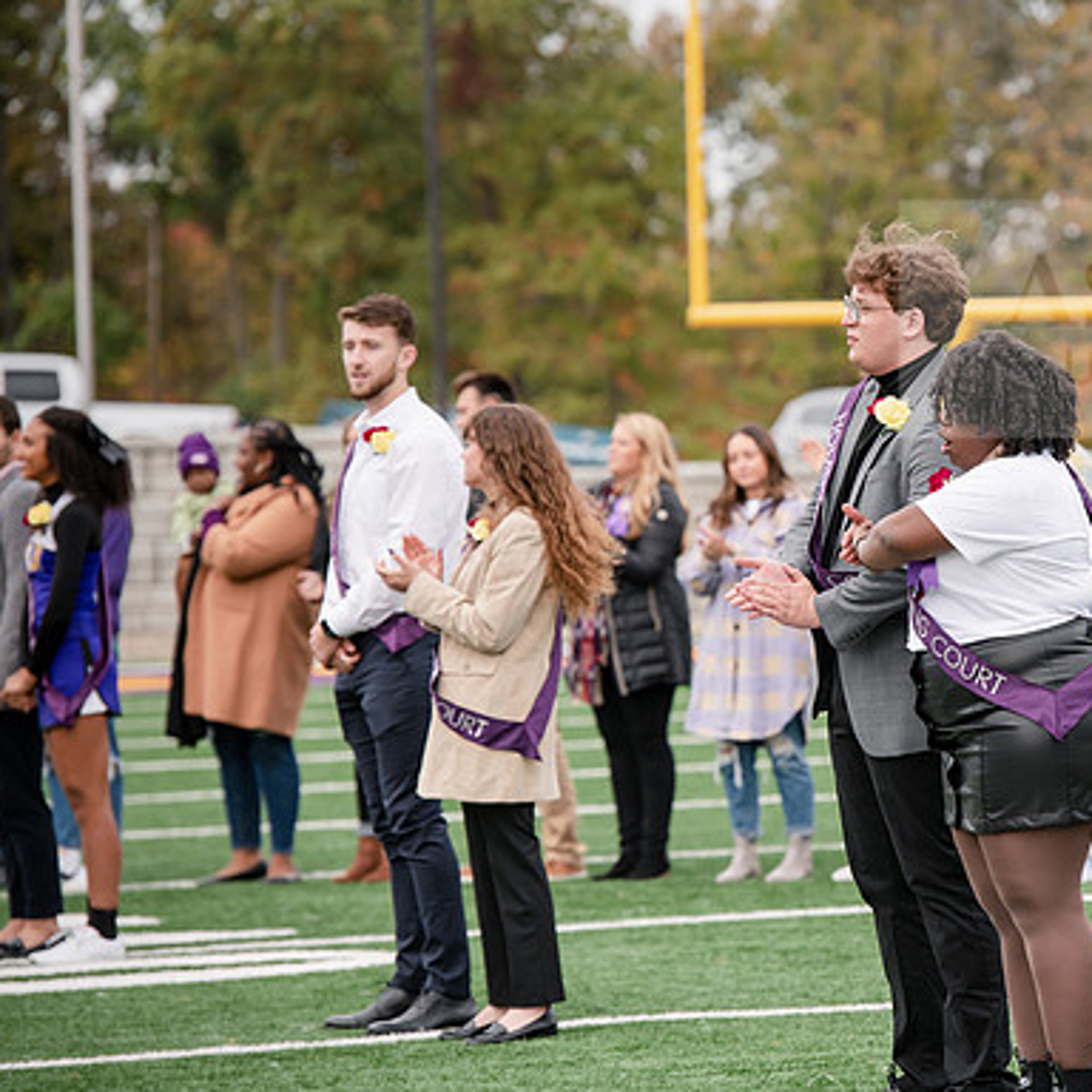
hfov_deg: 7.6
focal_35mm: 231
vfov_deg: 7.6
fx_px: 8244
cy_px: 545
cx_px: 813
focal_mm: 180
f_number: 5
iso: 320
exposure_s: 1/800
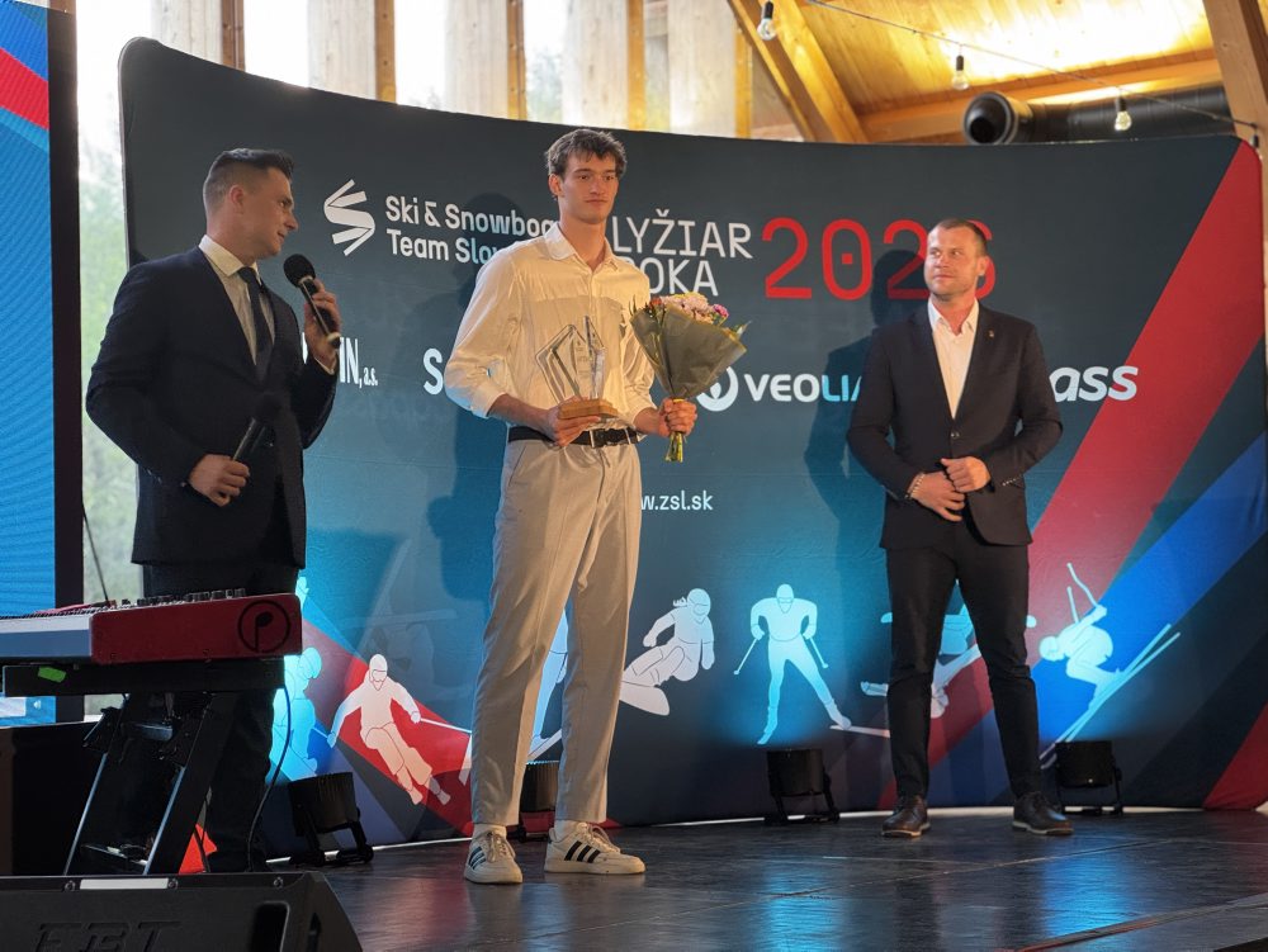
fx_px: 2822
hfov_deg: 25.3
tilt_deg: +3.5
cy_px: 476
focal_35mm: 77
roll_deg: +1.3
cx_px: 634
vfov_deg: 19.2
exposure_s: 1/50
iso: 200
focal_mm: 9
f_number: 2.8
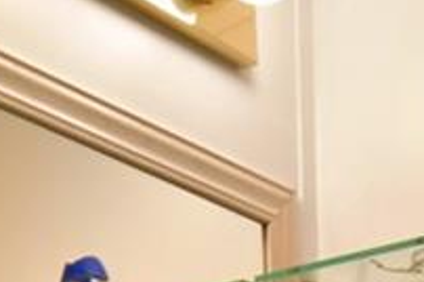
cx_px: 407
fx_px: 1399
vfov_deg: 9.5
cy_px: 781
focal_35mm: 119
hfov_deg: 16.9
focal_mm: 10
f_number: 4.5
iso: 400
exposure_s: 1/125
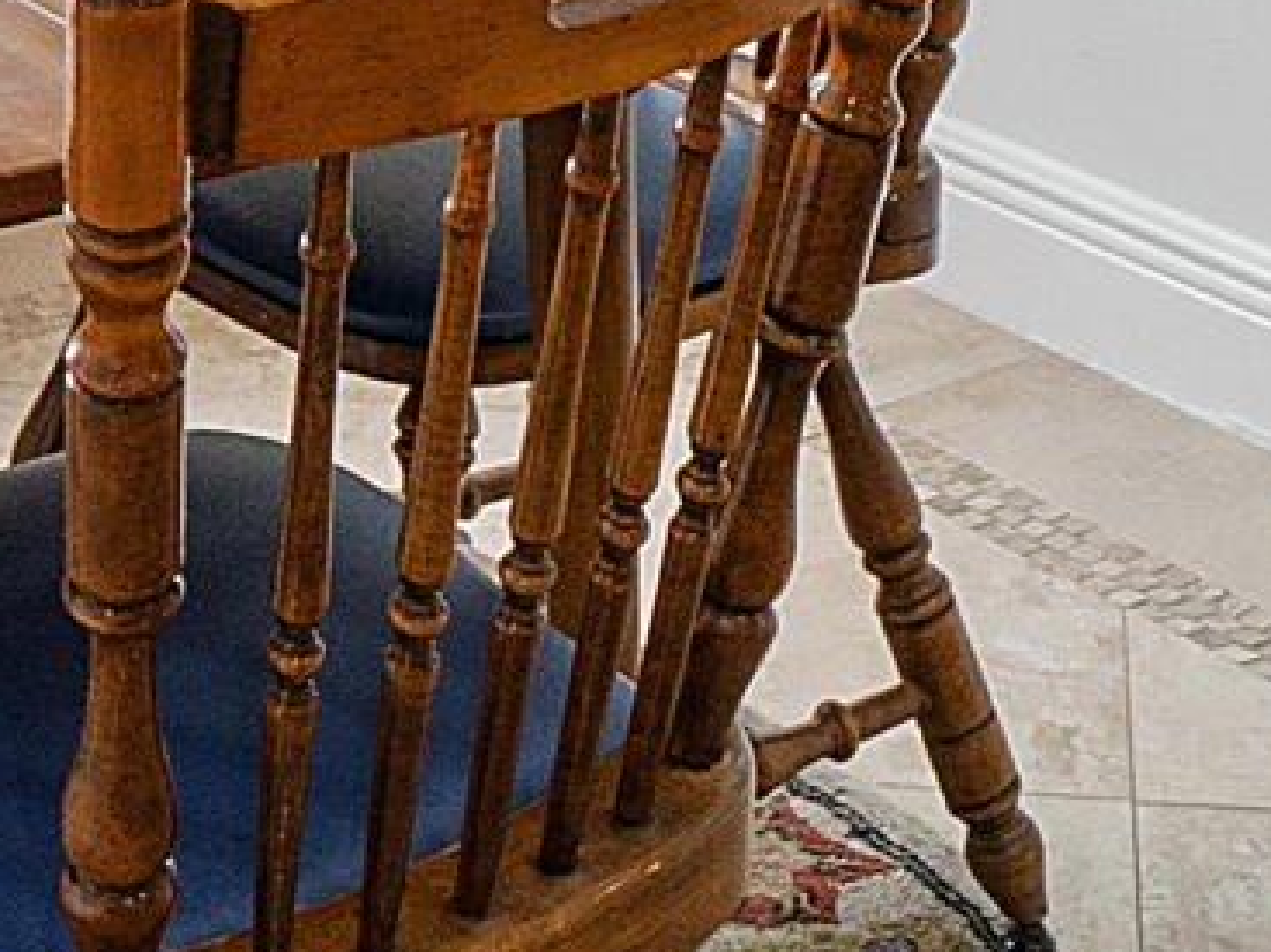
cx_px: 474
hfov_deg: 16.7
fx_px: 4331
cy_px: -1459
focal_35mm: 118
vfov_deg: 10.5
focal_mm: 10
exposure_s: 1/50
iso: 500
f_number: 8
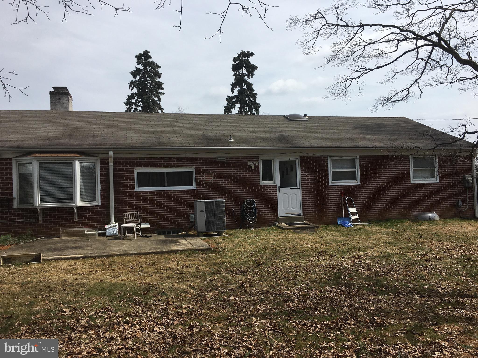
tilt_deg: -0.2
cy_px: 179
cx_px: 239
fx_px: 400
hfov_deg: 61.7
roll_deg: +2.5
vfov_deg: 48.2
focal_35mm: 29
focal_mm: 4.15
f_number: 2.2
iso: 25
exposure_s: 1/3077
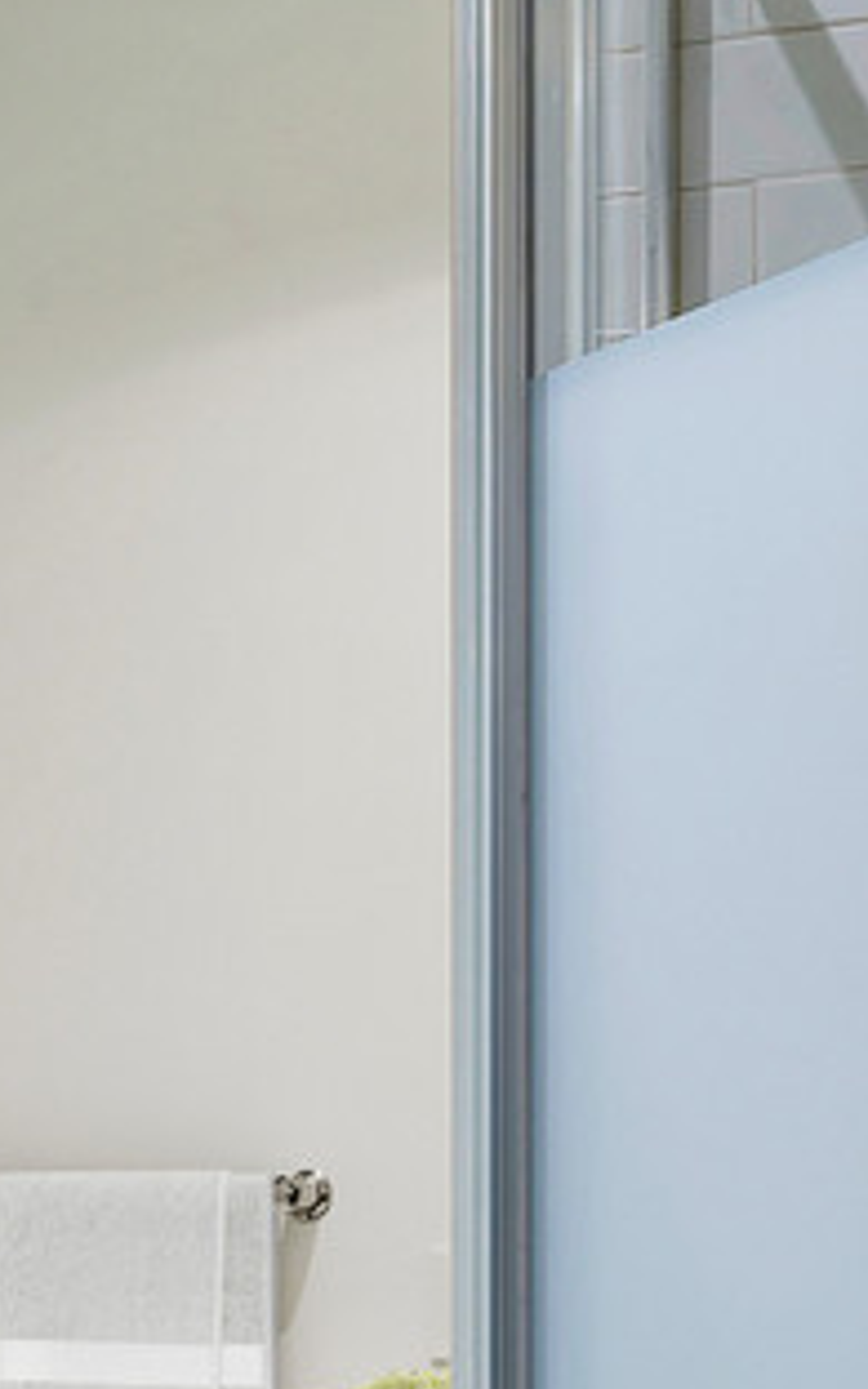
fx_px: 2990
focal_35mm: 79
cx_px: 125
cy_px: 1291
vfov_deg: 25.2
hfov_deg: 16.3
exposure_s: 1/2.5
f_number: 7.1
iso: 320
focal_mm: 14
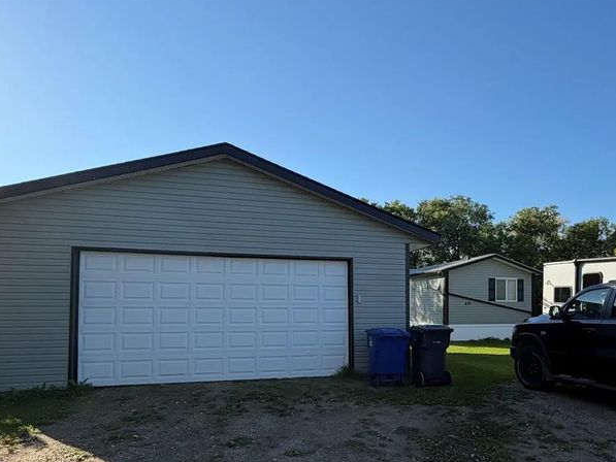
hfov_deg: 70.2
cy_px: 290
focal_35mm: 24
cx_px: 392
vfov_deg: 56.1
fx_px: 427
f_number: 2.2
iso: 32
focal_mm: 2.22
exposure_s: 1/770
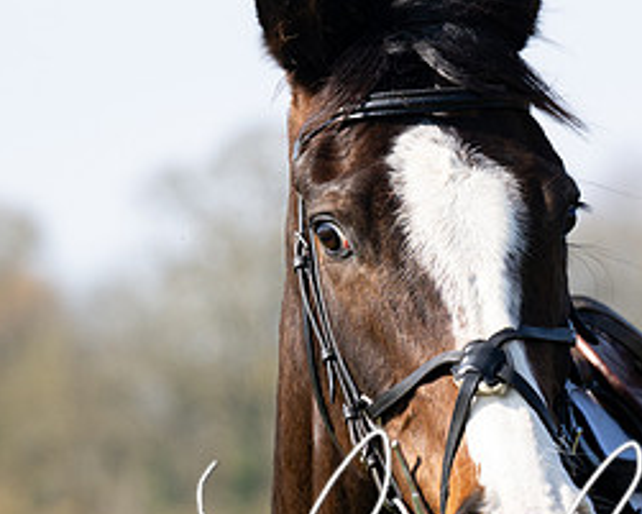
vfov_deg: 3.7
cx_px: 682
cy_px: 324
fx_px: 7945
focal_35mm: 418
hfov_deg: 4.6
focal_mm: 145
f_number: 5
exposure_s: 1/800
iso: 200
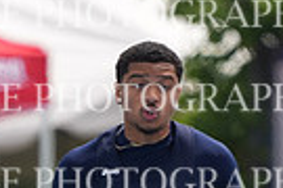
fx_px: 20312
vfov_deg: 0.5
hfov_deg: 0.8
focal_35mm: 2584
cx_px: 23
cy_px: 308
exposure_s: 1/1600
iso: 500
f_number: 6.3
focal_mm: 600
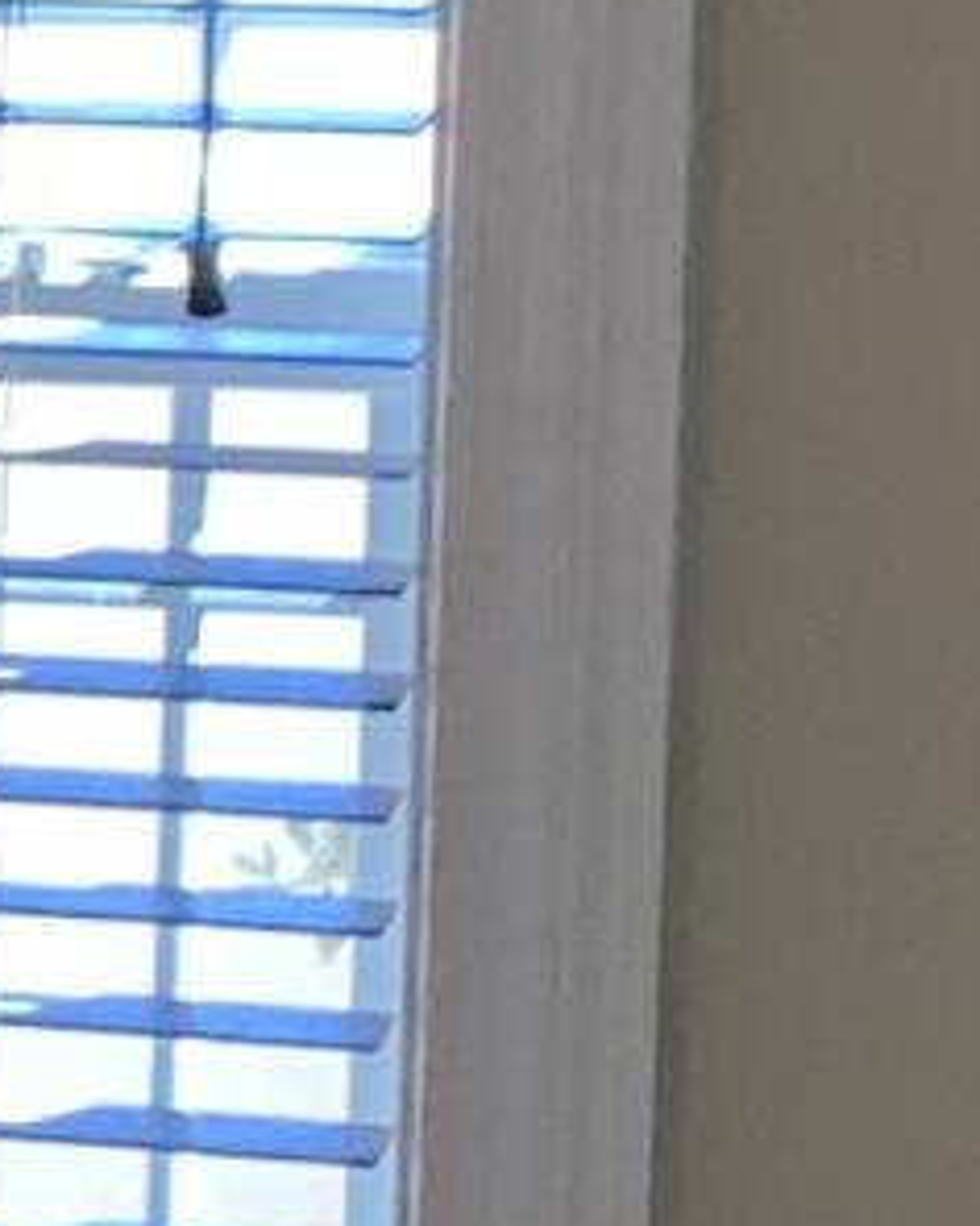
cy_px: 628
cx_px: -3795
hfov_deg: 5.0
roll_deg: -0.3
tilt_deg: -5.3
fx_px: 9354
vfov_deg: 7.5
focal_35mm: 258
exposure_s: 1/60
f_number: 1.8
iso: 80
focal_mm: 4.25
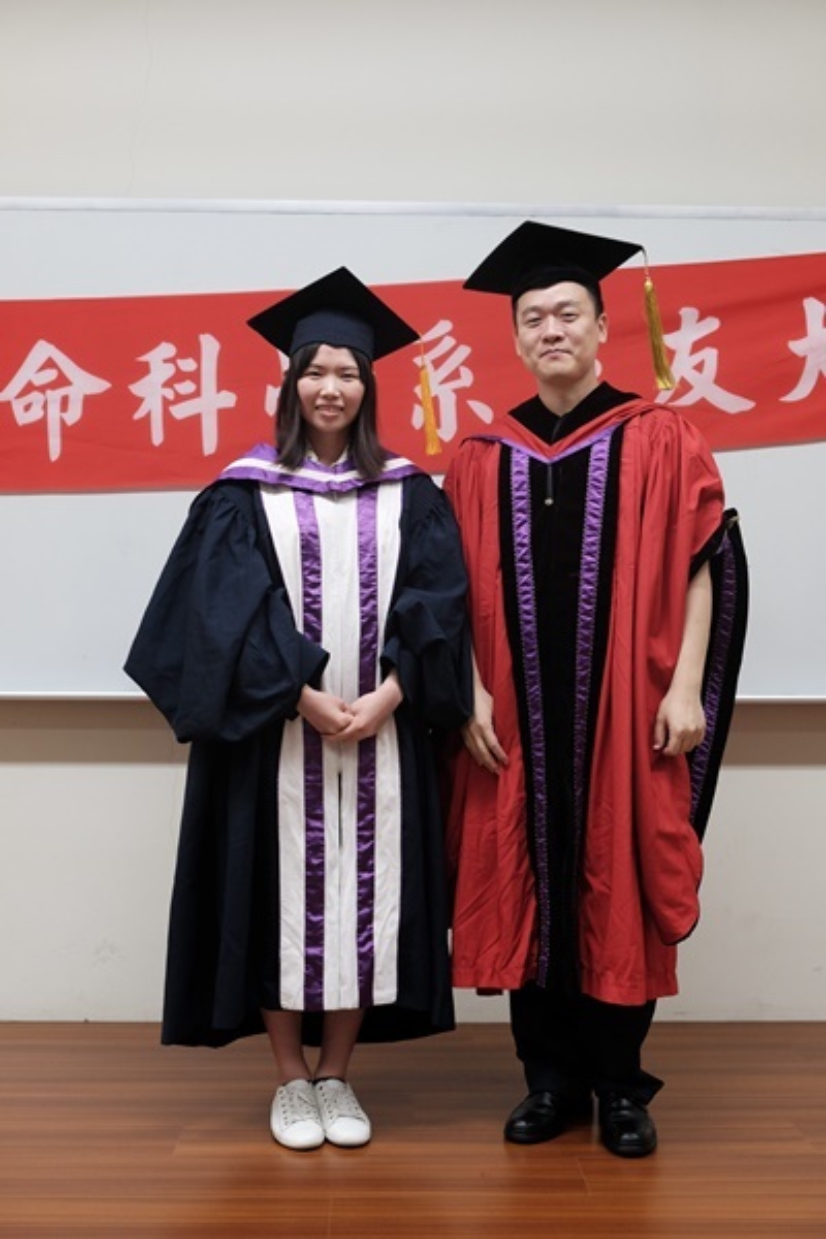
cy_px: 620
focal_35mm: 42
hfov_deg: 31.9
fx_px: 1445
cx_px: 413
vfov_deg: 46.4
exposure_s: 1/150
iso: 1600
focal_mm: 27.7
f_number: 4
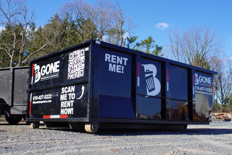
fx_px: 271
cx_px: 116
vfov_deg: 31.9
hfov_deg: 46.4
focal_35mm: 42
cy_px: 78
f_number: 5
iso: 100
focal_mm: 28
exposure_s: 1/400
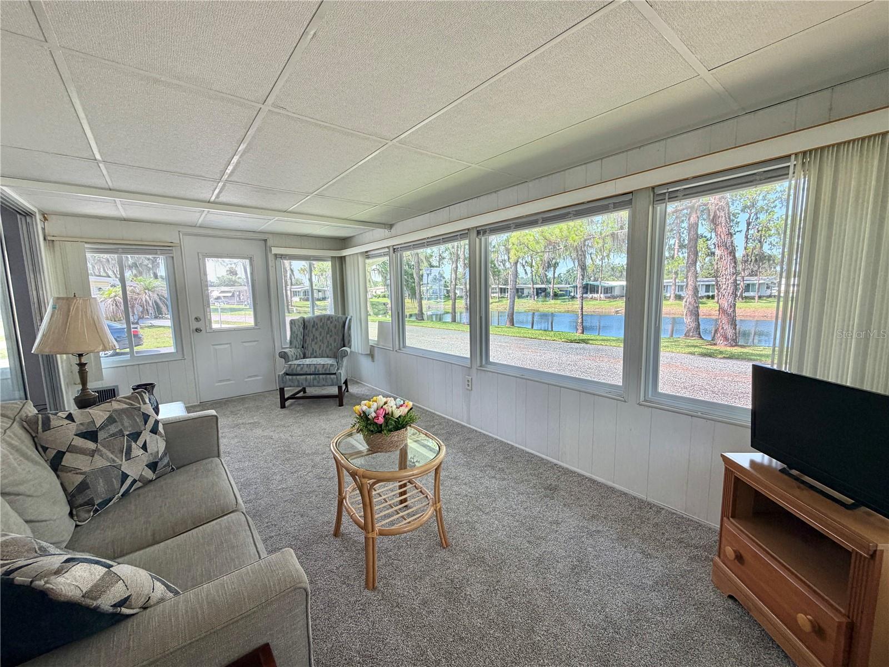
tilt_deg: -6.6
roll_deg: +1.2
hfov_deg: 102.1
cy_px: 334
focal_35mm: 14
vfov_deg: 85.7
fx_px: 360
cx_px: 444
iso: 100
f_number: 2.2
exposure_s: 1/121
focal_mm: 2.22
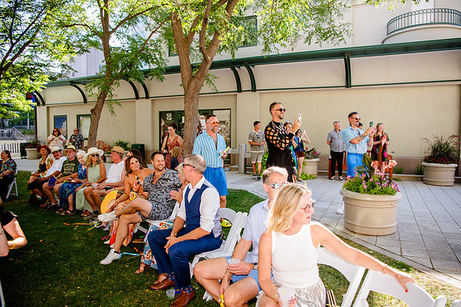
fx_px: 312
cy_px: 154
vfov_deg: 52.4
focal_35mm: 24
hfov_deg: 73.0
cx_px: 230
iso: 200
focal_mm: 24
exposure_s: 1/250
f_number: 2.8
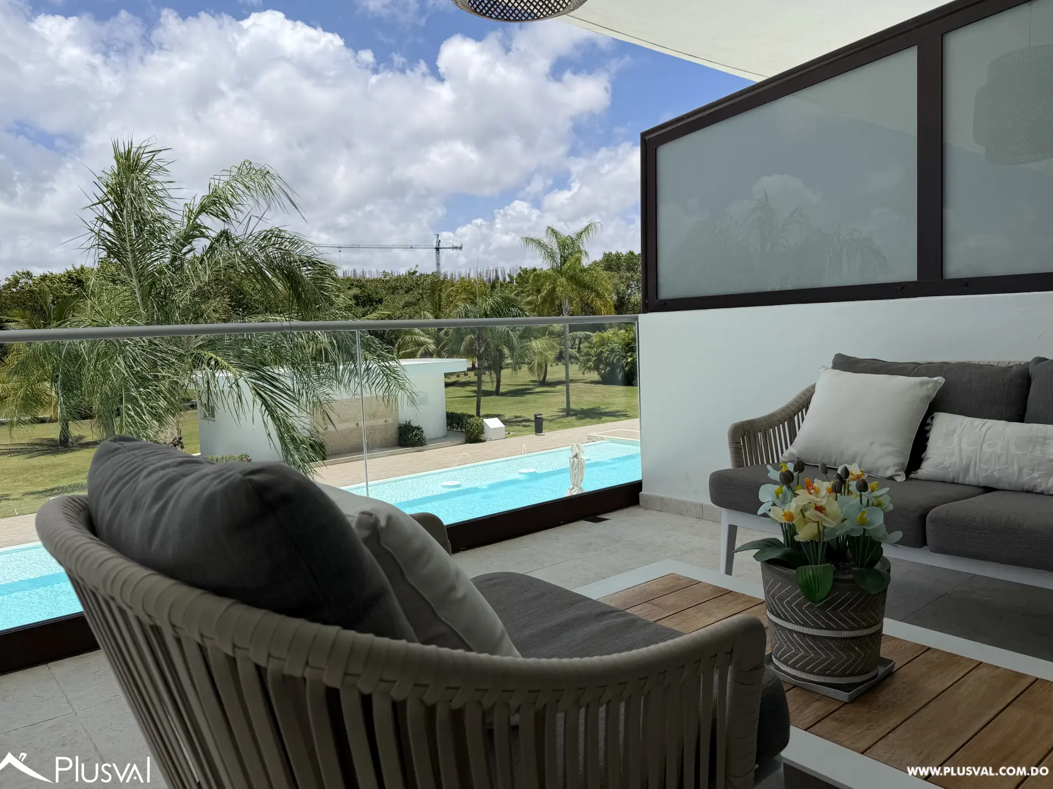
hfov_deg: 69.4
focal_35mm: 25
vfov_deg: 54.9
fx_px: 760
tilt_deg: -4.4
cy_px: 384
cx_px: 522
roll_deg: +2.8
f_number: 1.78
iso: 80
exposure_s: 1/6711
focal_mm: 6.76
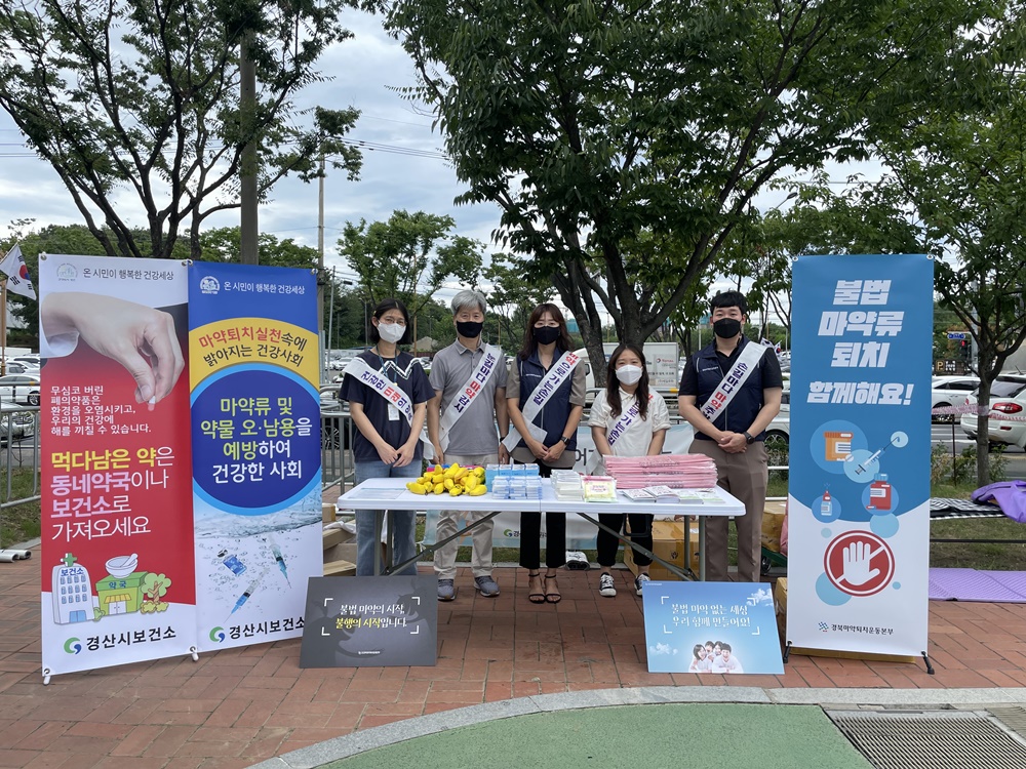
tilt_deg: +0.2
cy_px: 384
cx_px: 513
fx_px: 771
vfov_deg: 53.1
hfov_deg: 67.3
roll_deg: +0.6
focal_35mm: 26
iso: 32
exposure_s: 1/1618
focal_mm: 4.2
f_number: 1.6
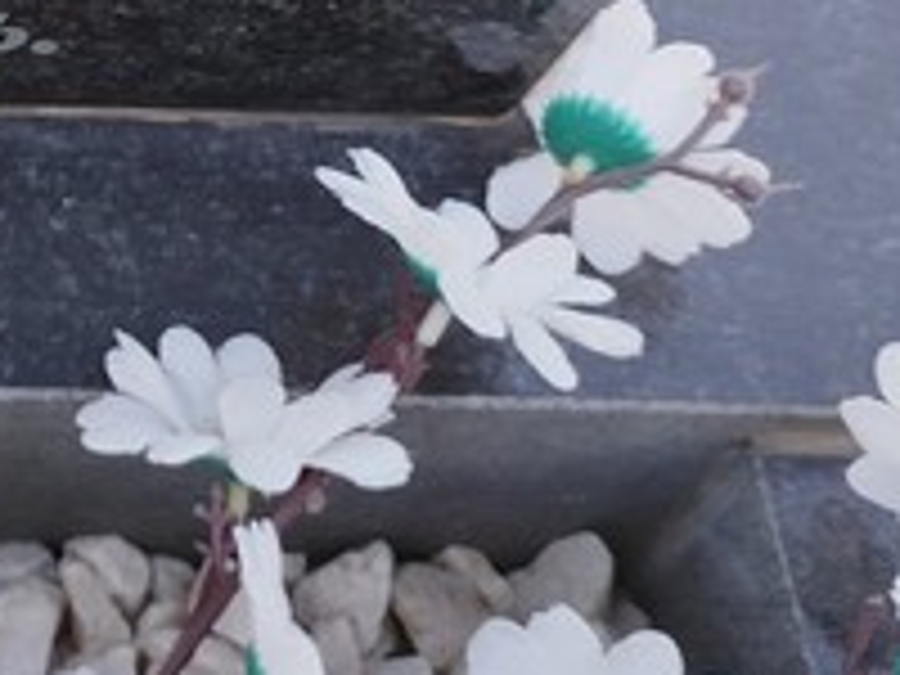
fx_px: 2496
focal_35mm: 96
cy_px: -468
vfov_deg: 14.0
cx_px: -351
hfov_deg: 18.6
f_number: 1.7
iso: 50
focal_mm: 5.31
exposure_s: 1/100
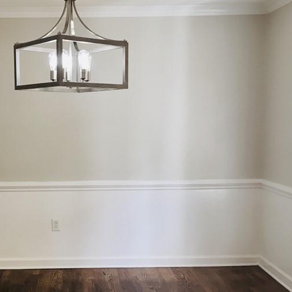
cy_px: 175
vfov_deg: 32.7
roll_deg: +1.0
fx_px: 496
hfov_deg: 32.3
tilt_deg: -6.7
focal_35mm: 52
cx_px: 79
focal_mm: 4.15
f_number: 2.2
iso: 50
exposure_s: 1/30
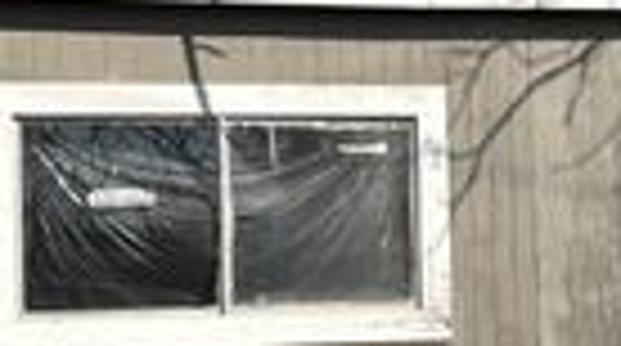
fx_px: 1693
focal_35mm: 103
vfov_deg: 11.7
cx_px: 472
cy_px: 191
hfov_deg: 20.6
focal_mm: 5.96
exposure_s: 1/4608
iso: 50
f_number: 1.6
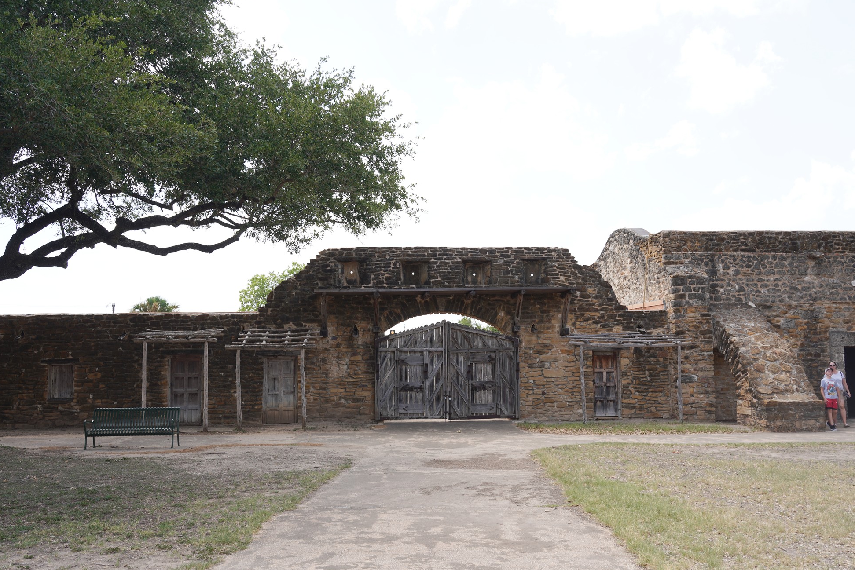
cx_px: 436
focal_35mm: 35
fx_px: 831
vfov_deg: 37.9
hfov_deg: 54.4
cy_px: 282
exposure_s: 1/100
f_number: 8
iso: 100
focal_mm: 34
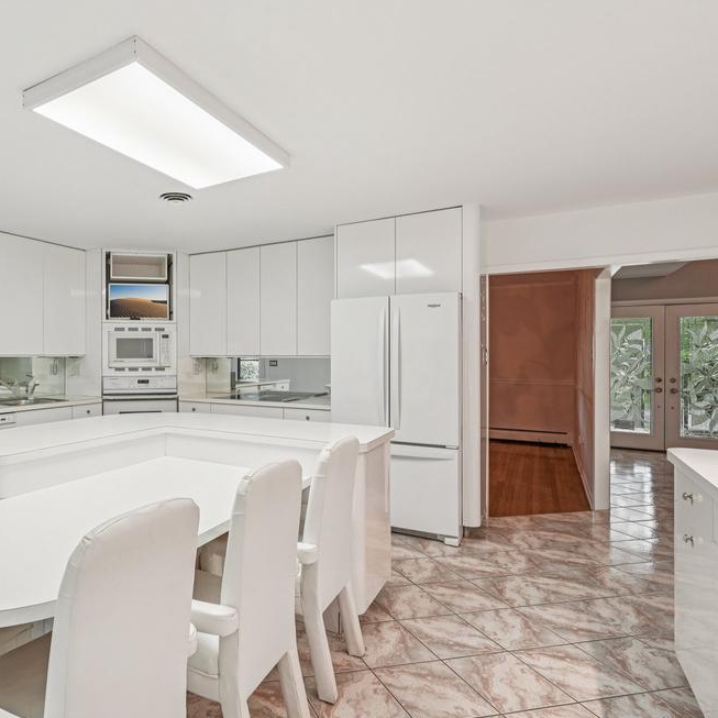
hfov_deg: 70.5
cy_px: 348
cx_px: 191
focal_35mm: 20
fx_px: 469
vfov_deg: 74.8
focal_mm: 15
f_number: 8
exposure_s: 1/30
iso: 400
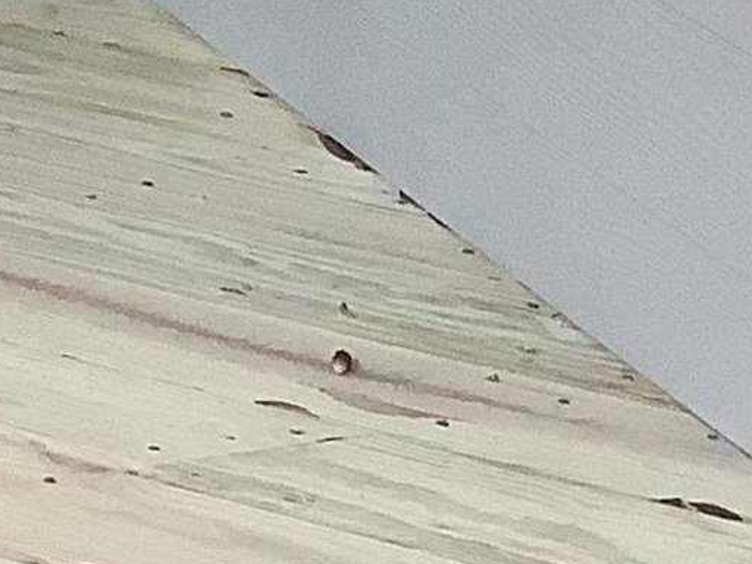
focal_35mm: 186
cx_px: -513
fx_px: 4041
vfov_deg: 7.3
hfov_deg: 10.1
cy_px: -956
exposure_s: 1/120
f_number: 2.4
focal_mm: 3.3
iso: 80
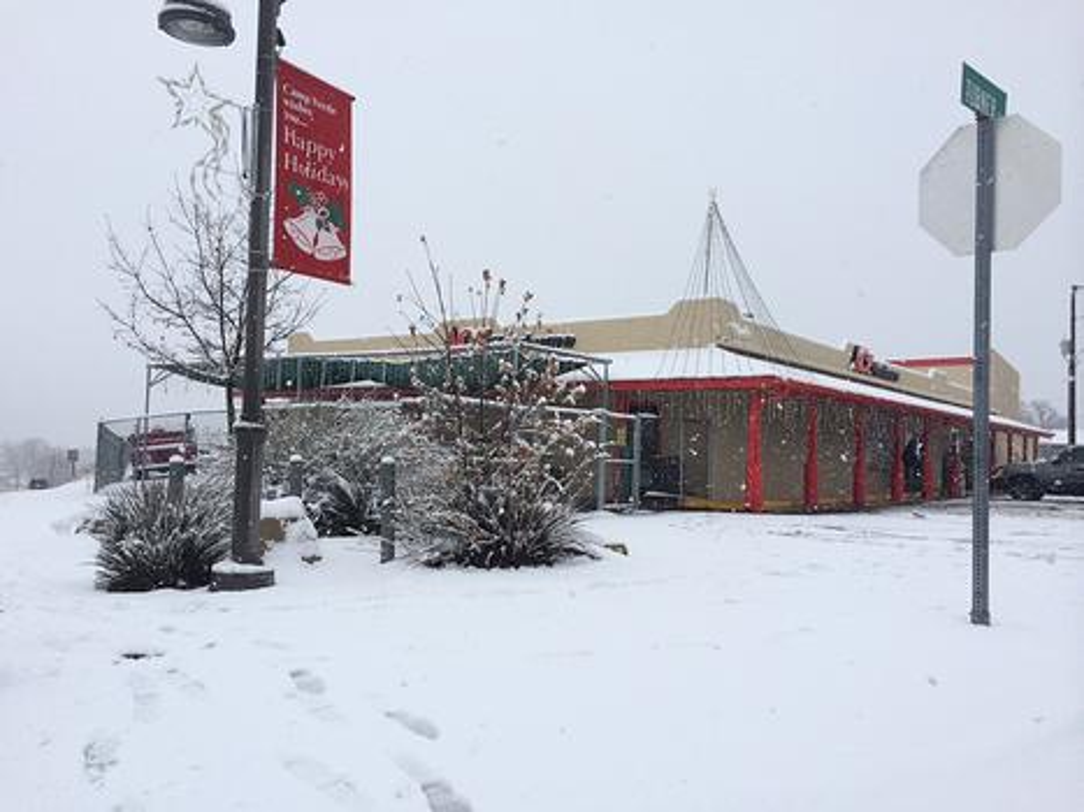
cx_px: 542
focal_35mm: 30
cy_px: 406
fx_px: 939
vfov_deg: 46.8
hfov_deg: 60.0
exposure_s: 1/1140
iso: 32
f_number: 2.2
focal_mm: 4.12
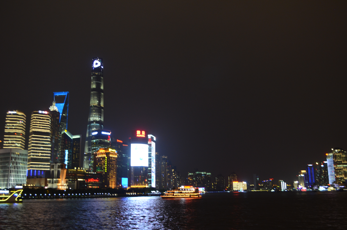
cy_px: 115
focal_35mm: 36
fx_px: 346
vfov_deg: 36.7
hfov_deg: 53.2
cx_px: 174
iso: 800
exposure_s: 1/8
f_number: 5.6
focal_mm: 24
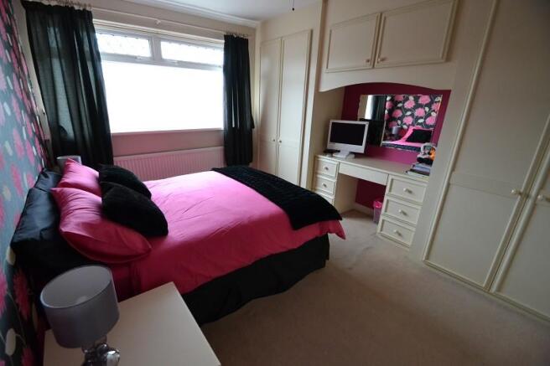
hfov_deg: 100.4
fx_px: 229
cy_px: 183
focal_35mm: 15
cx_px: 275
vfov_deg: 77.3
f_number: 3.5
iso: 1800
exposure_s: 1/60
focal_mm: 10
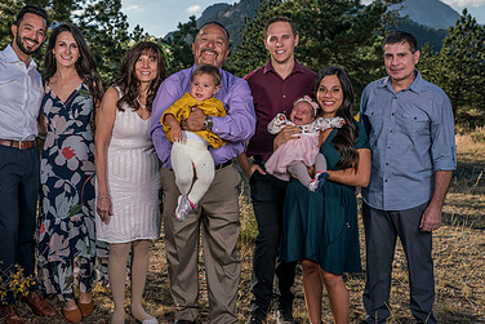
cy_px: 150
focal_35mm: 54
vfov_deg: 25.1
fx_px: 728
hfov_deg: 36.8
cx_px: 204
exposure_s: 1/1600
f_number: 4
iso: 160
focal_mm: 35
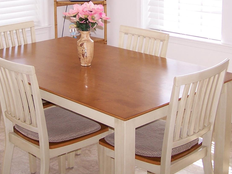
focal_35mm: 71
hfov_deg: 27.4
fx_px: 476
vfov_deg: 20.5
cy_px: 32
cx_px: 103
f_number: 2.8
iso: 80
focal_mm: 6.3
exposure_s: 1/125
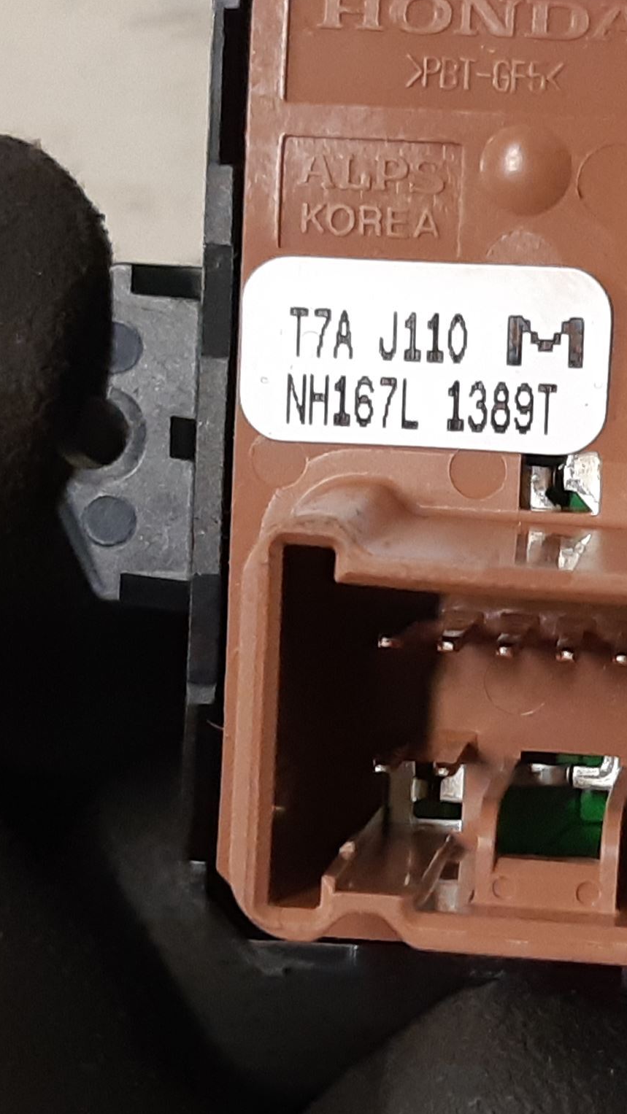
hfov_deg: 30.6
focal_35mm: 38
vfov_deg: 52.8
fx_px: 1123
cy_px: 557
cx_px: 474
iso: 200
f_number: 1.7
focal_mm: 3.93
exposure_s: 1/50
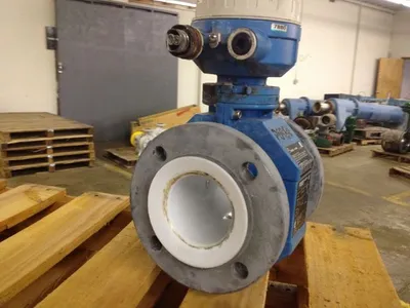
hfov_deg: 52.6
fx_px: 415
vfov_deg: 40.7
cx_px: 205
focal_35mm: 35
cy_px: 154
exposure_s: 1/20
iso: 125
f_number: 2.4
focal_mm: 4.28
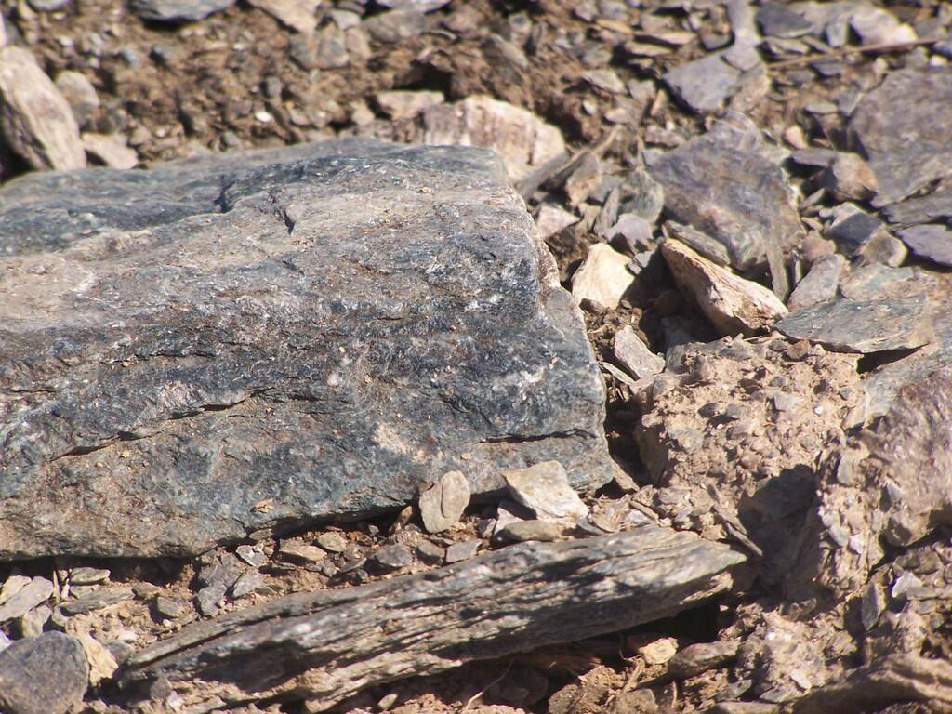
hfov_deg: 5.2
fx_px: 10451
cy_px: 357
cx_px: 476
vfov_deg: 3.9
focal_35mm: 380
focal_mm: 63
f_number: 3.7
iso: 80
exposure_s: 1/800
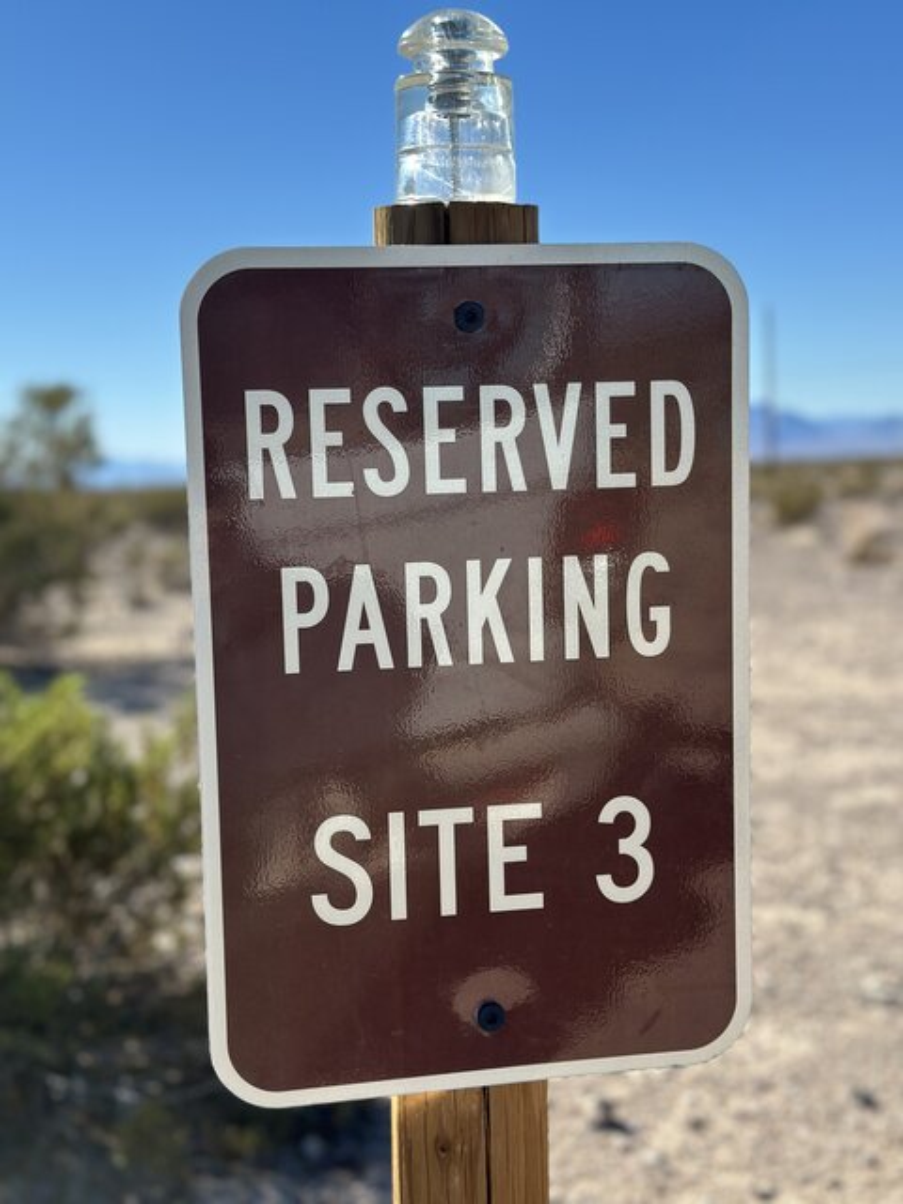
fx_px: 1670
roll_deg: +0.7
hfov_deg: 30.3
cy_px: 602
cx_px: 452
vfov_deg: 39.7
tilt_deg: -5.6
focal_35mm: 48
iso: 100
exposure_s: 1/4785
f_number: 1.78
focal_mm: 6.86
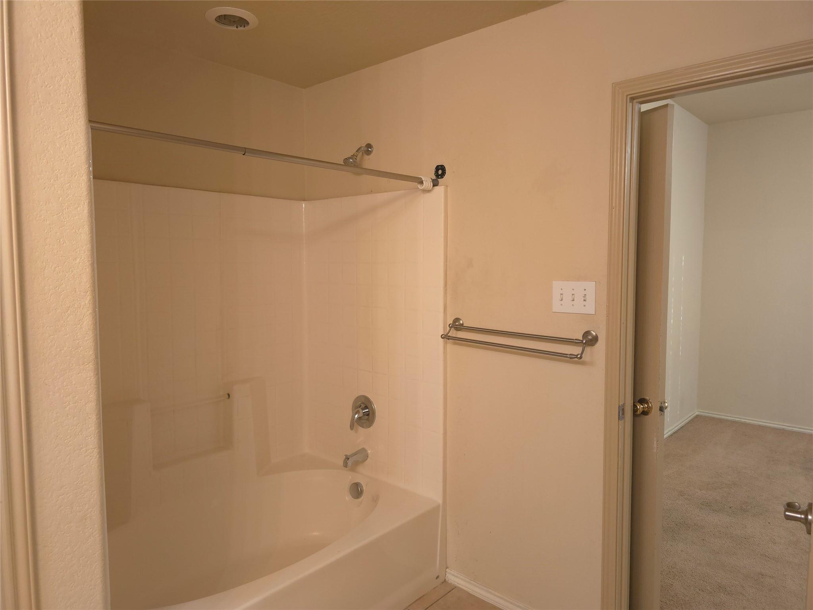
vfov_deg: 58.9
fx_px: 540
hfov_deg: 73.9
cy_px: 305
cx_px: 406
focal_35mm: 23
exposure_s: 1/40
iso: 250
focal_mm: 6.3
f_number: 1.7
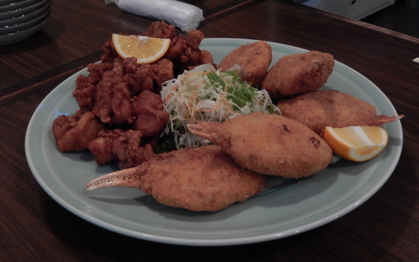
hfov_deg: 41.8
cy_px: 124
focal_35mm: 48
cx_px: 209
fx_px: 548
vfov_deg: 26.9
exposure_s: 1/15
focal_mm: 8.1
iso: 560
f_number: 4.3
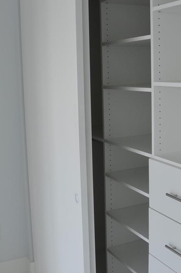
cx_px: 97
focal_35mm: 48
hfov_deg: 28.0
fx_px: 363
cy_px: 122
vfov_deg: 41.1
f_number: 6.3
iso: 200
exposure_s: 1/40
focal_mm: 18
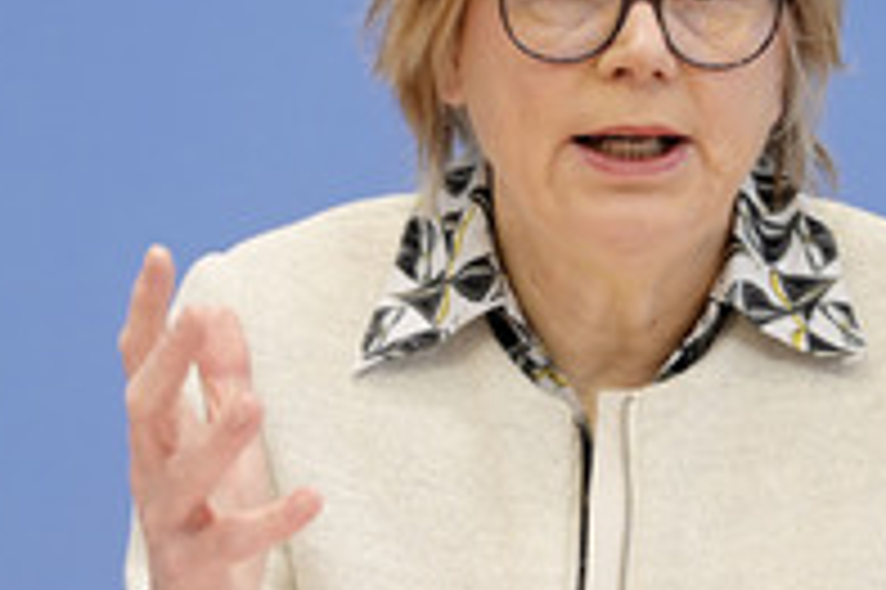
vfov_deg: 6.0
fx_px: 5631
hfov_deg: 9.0
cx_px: 623
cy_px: 270
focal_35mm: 229
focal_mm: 100
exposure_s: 1/400
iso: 3200
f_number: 5.3
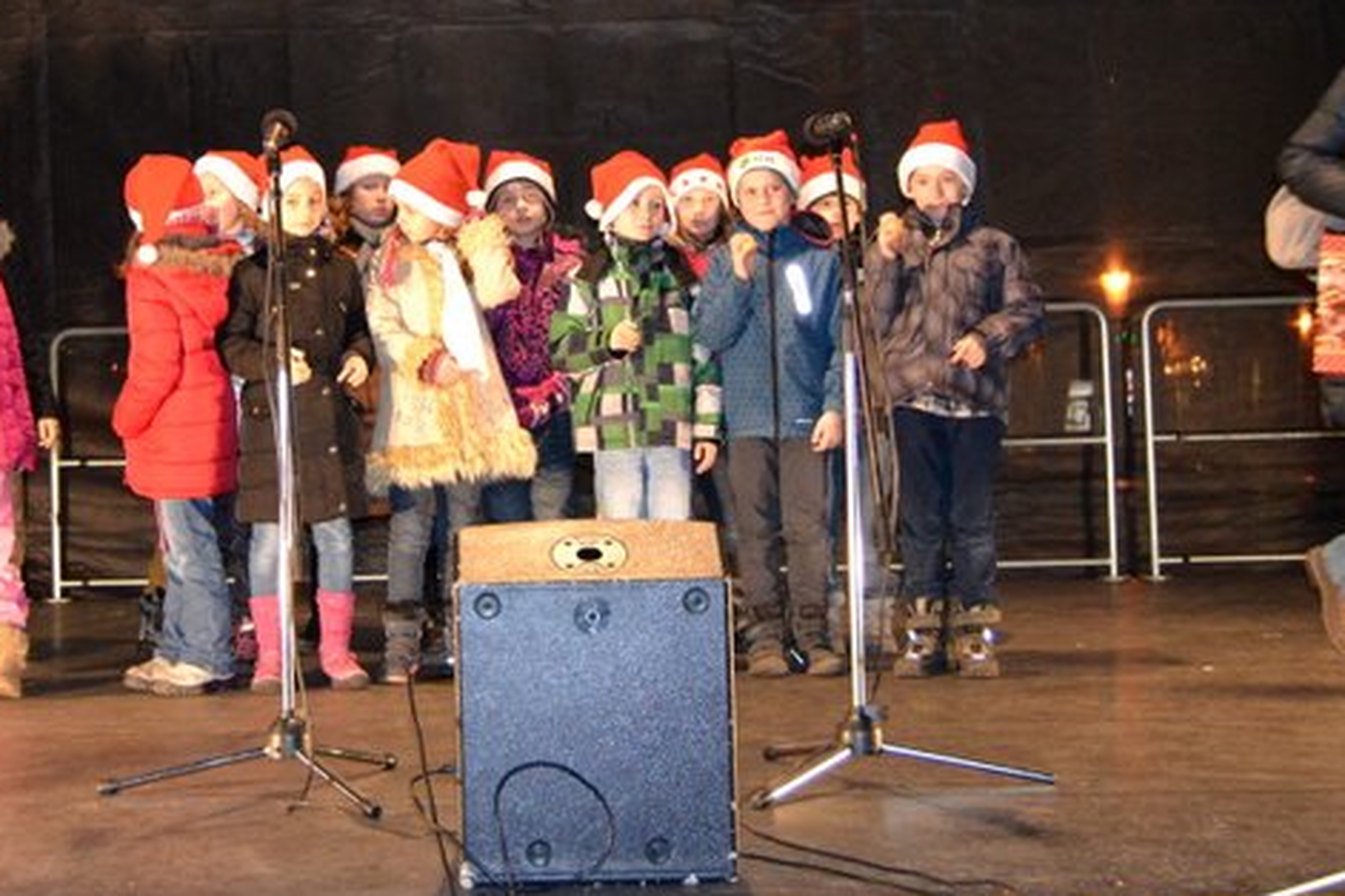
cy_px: 295
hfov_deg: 35.3
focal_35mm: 56
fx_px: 2092
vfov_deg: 24.1
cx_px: 460
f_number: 3.5
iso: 2000
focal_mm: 22
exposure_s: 1/60
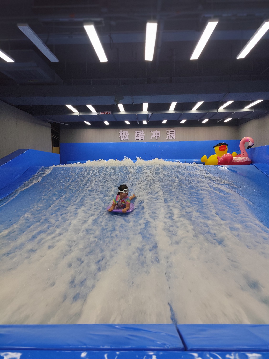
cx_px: 134
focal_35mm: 23
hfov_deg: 58.9
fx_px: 238
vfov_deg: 73.9
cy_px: 180
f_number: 1.65
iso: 80
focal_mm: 6.19
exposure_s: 1/120
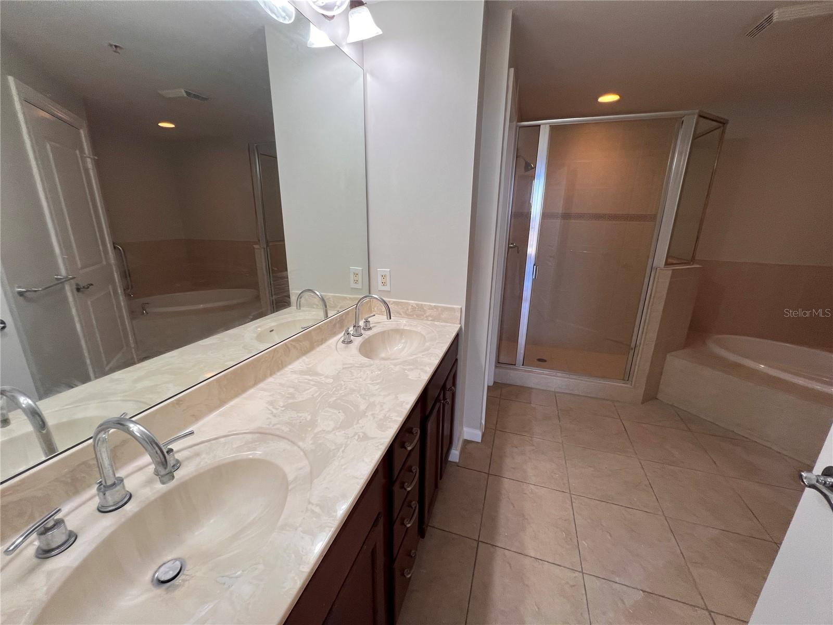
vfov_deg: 89.9
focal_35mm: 13
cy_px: 312
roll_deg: -0.9
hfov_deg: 106.2
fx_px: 313
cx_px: 416
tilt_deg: -15.8
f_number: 1.8
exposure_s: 1/120
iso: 100
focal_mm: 1.57
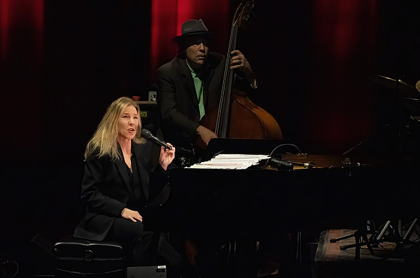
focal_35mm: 496
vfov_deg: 2.8
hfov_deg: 4.2
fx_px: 5770
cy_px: 163
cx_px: 174
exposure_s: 1/320
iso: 16000
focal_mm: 400
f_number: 8
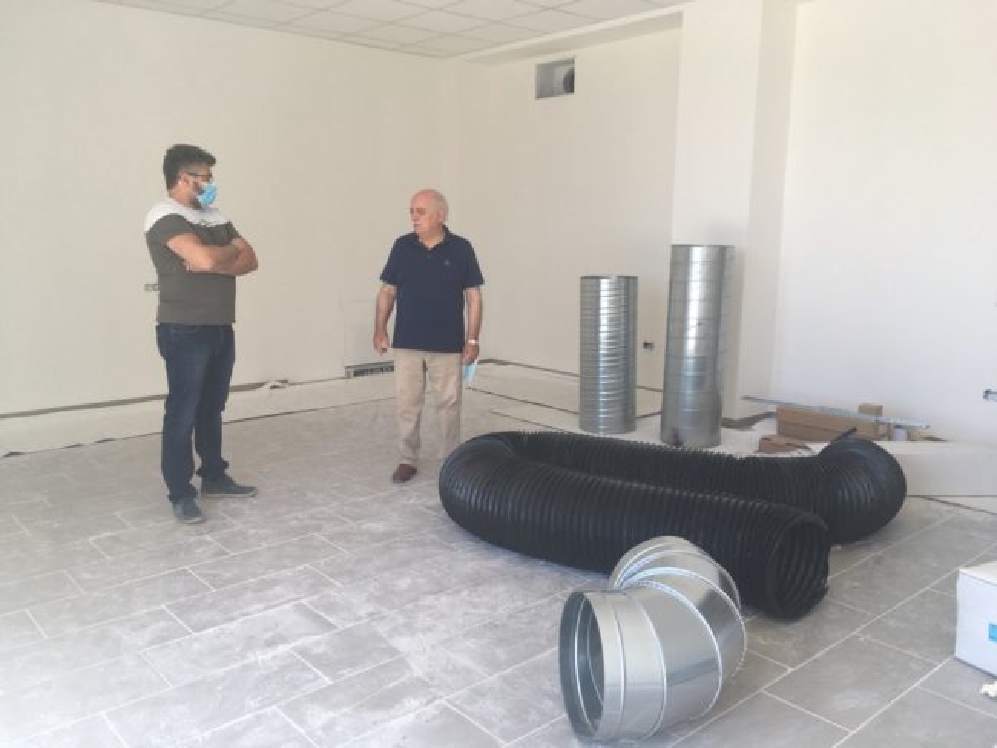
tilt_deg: -11.3
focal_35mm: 29
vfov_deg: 48.3
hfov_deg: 61.6
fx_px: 836
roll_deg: -0.2
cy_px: 374
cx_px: 498
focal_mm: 4.15
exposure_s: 1/100
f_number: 2.2
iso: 25
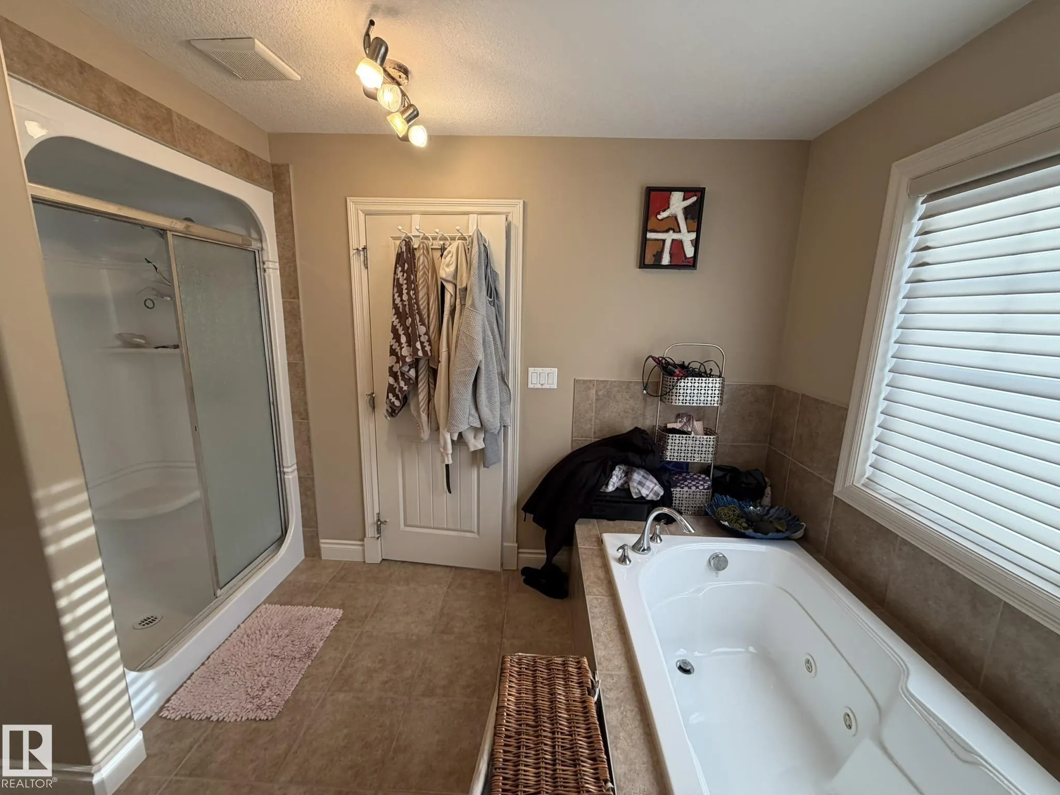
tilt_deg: -10.0
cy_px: 398
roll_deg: -1.4
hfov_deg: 102.1
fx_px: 429
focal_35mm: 14
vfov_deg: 85.7
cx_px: 530
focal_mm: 2.22
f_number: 2.2
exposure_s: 1/120
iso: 160
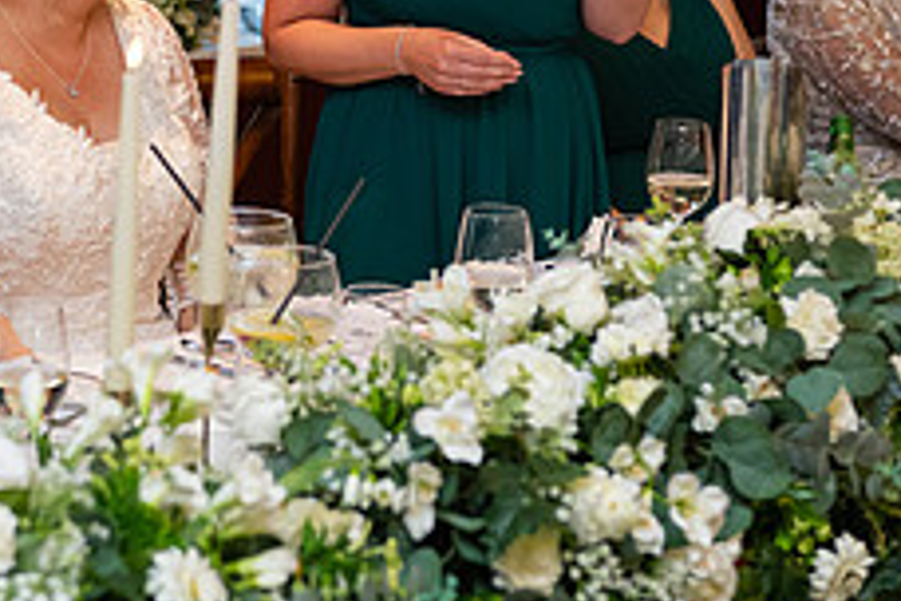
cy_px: -93
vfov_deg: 10.2
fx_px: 3303
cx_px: 269
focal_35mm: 132
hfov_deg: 15.5
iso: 800
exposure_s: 1/160
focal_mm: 52
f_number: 3.5
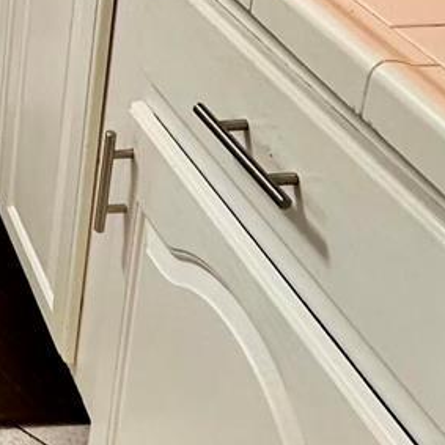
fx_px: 1018
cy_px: -234
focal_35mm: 70
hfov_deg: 20.4
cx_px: -256
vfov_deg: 20.8
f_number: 2.2
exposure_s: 1/60
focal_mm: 2.22
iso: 200
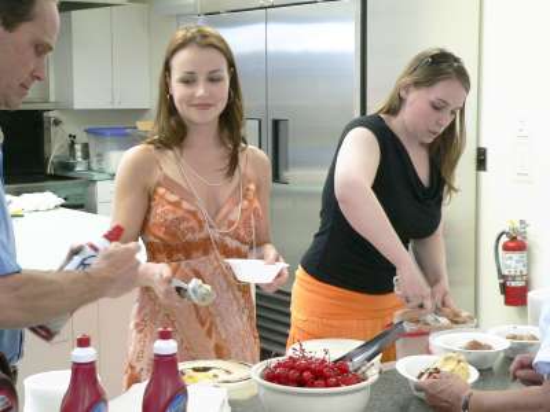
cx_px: 275
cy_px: 206
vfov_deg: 22.6
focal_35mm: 65
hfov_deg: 29.8
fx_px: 1033
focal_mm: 10.8
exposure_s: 1/25
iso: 200
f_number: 2.8
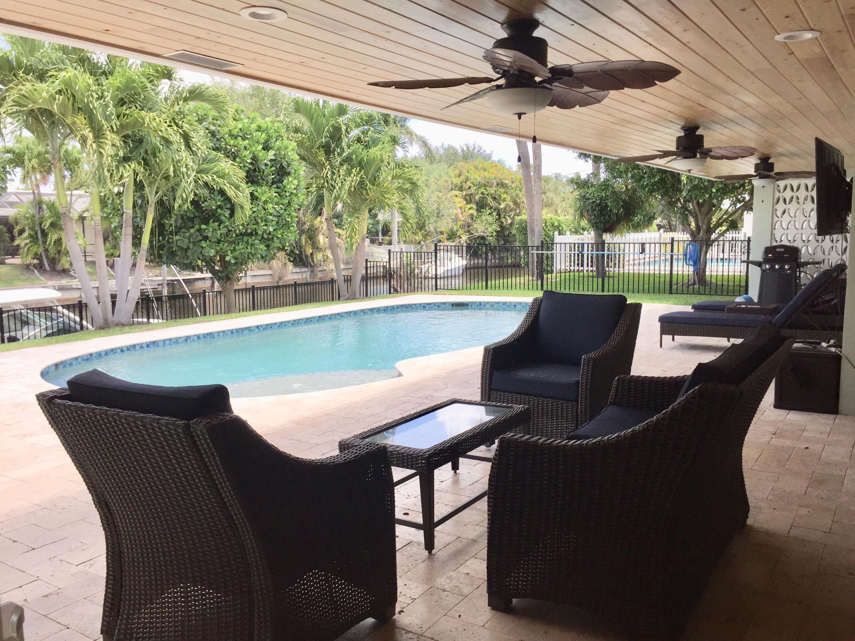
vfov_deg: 48.2
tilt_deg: -8.3
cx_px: 428
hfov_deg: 61.7
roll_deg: -0.5
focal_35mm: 29
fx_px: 716
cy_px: 320
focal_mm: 4.15
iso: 40
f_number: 2.2
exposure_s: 1/989
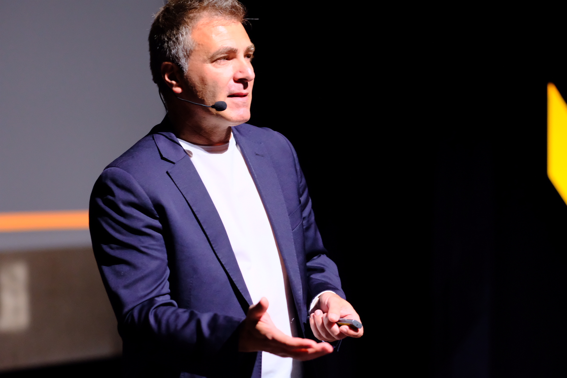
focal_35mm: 135
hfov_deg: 15.2
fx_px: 2126
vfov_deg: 10.2
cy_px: 189
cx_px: 284
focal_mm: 90
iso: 3200
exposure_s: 1/180
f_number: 2
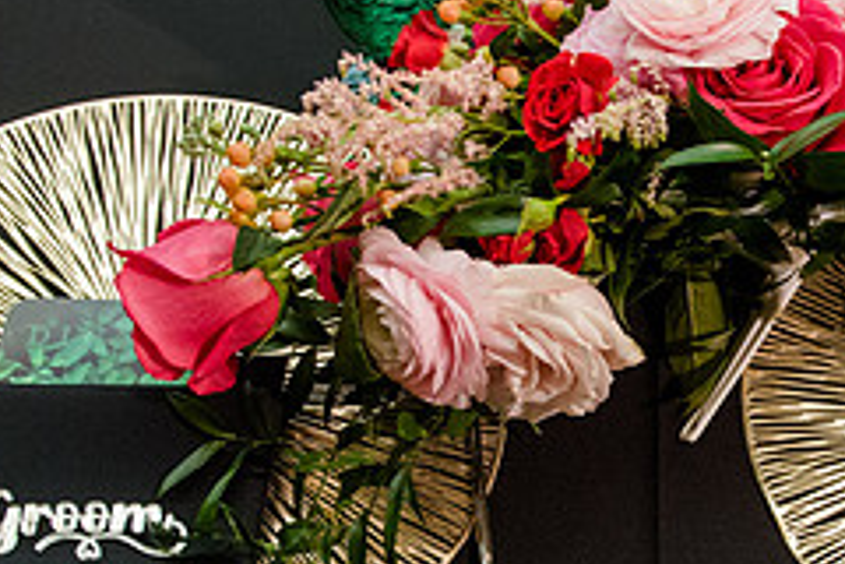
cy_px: 460
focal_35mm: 58
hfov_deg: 33.6
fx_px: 1361
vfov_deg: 23.0
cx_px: 658
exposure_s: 1/40
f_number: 5.6
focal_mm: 24
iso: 1600
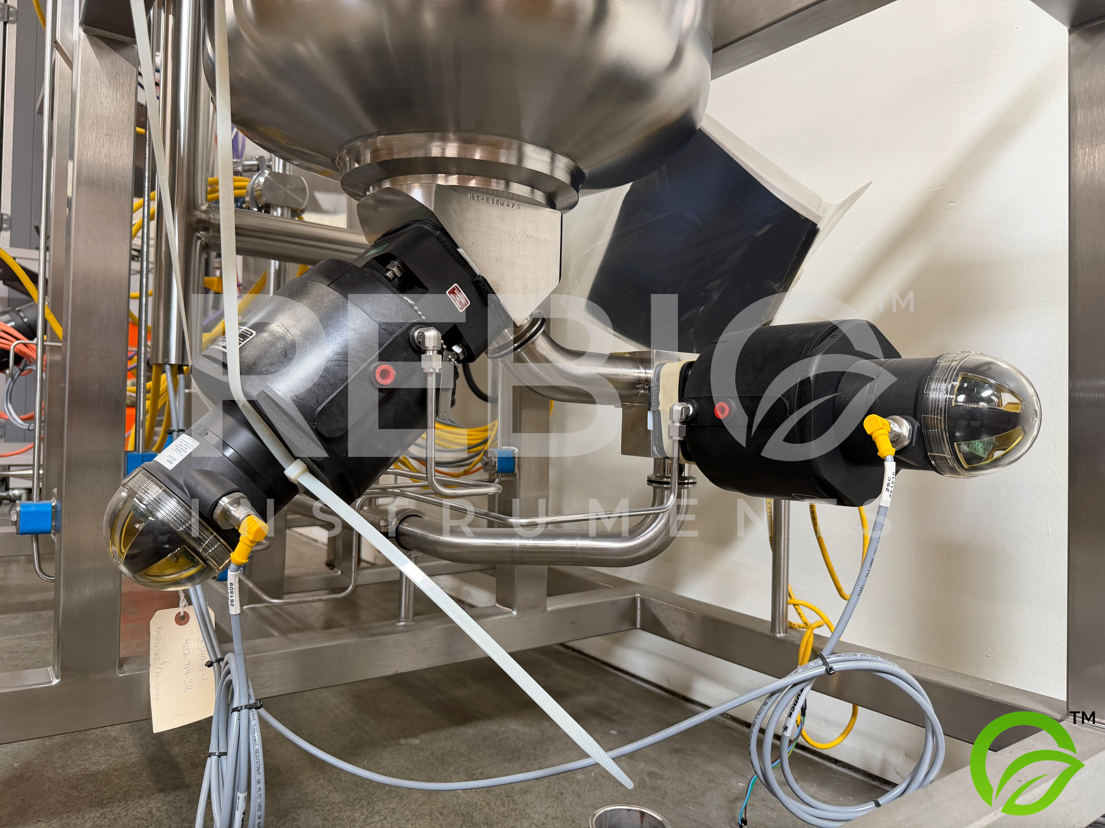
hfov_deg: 71.6
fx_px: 766
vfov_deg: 56.8
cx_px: 552
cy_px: 414
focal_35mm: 24
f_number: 1.78
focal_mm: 6.76
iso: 200
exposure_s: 1/60
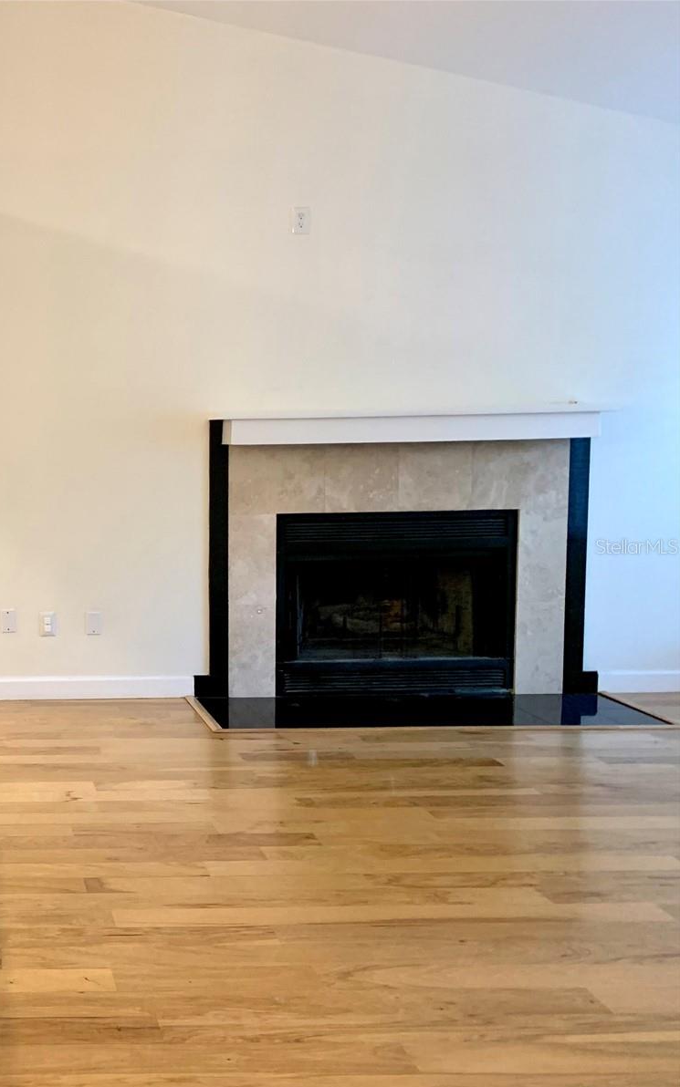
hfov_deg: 31.1
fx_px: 1097
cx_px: -48
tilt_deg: -5.7
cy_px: 546
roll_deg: +1.6
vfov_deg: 52.7
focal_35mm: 37
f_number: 1.8
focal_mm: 4.25
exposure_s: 1/60
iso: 160
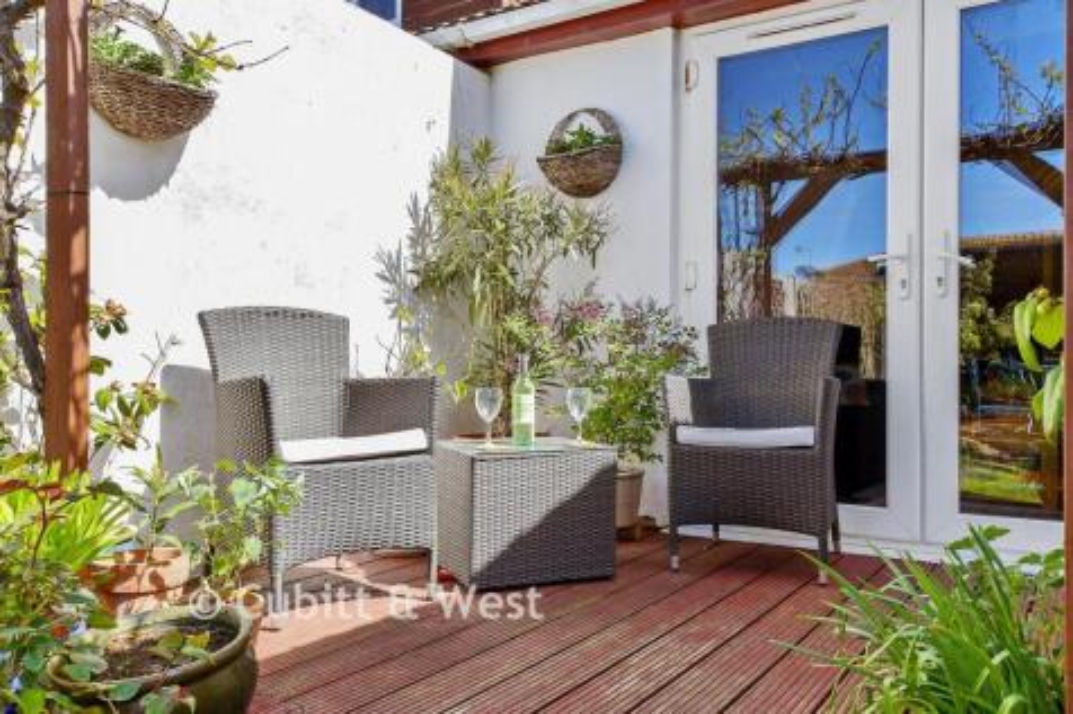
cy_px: 357
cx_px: 536
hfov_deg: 61.9
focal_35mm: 30
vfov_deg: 43.6
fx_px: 894
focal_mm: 20
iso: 200
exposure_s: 1/320
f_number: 8
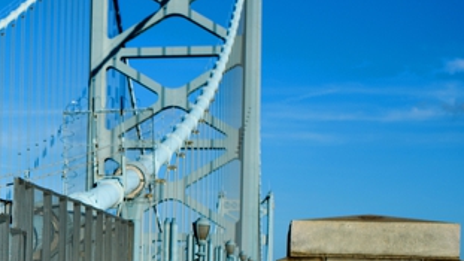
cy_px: 290
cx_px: -149
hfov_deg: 18.7
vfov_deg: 11.3
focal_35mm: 106
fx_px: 1304
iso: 100
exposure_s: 1/4000
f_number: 2.8
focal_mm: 35
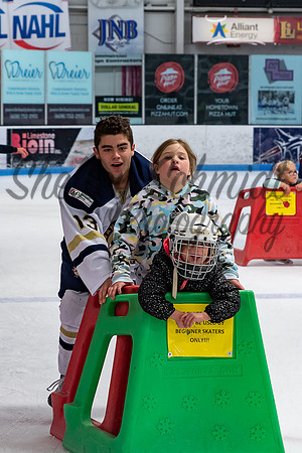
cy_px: 226
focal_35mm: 131
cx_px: 167
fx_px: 1652
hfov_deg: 10.4
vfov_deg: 15.6
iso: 400
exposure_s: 1/250
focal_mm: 58
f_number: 4
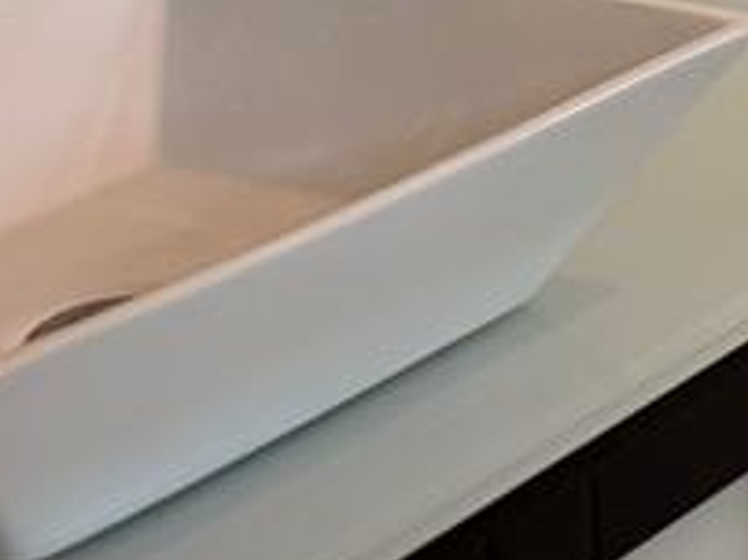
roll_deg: +0.8
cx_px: 1813
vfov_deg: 10.9
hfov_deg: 12.6
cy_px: -656
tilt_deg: -5.6
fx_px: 2613
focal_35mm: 121
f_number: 1.78
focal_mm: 6.76
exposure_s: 1/60
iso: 160
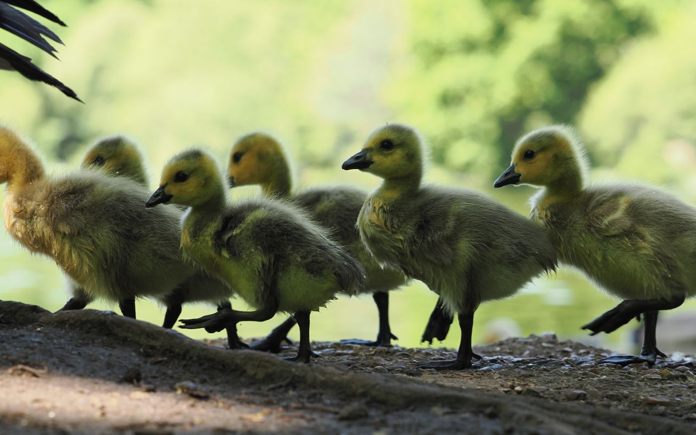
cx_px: 347
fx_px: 3035
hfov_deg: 13.1
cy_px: 218
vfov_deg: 8.2
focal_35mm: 160
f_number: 4.5
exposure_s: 1/400
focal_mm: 75
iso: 500
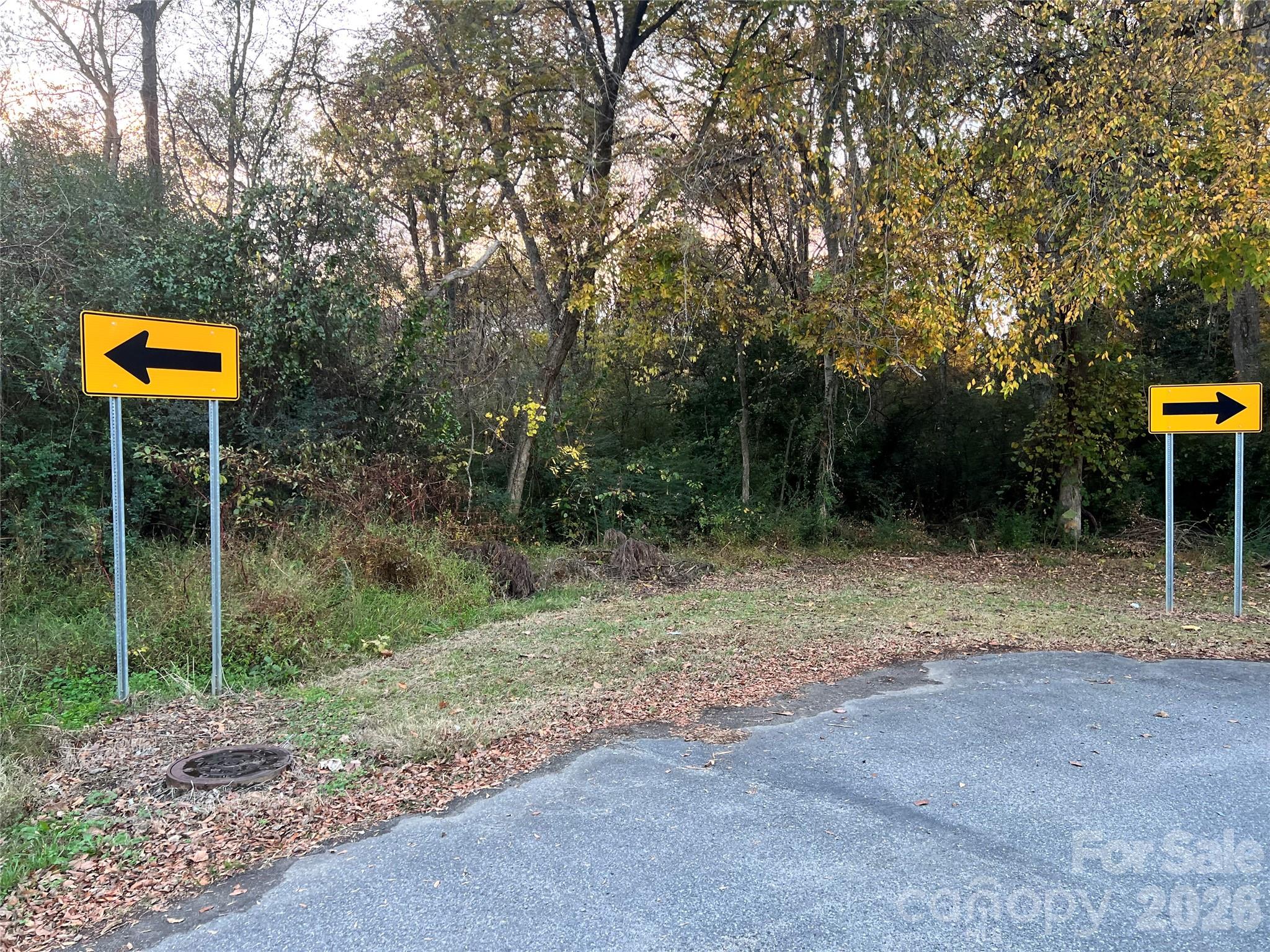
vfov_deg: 53.1
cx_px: 635
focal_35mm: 26
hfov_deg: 67.3
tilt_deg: -1.6
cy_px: 476
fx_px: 954
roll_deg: -0.4
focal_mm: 5.7
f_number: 1.5
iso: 125
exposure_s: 1/108
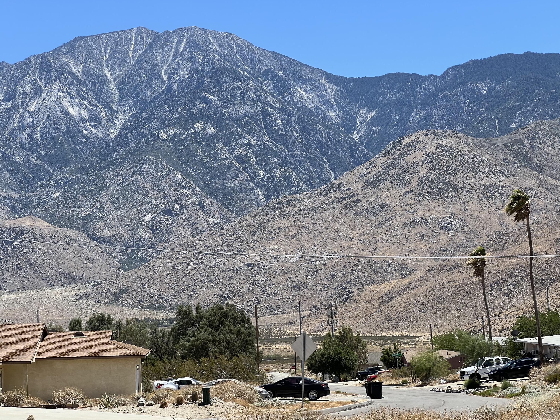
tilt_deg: +3.8
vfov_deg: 18.9
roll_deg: +2.2
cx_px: 282
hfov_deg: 25.0
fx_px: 1262
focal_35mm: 78
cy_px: 211
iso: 32
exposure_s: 1/732
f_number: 2.8
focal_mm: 9
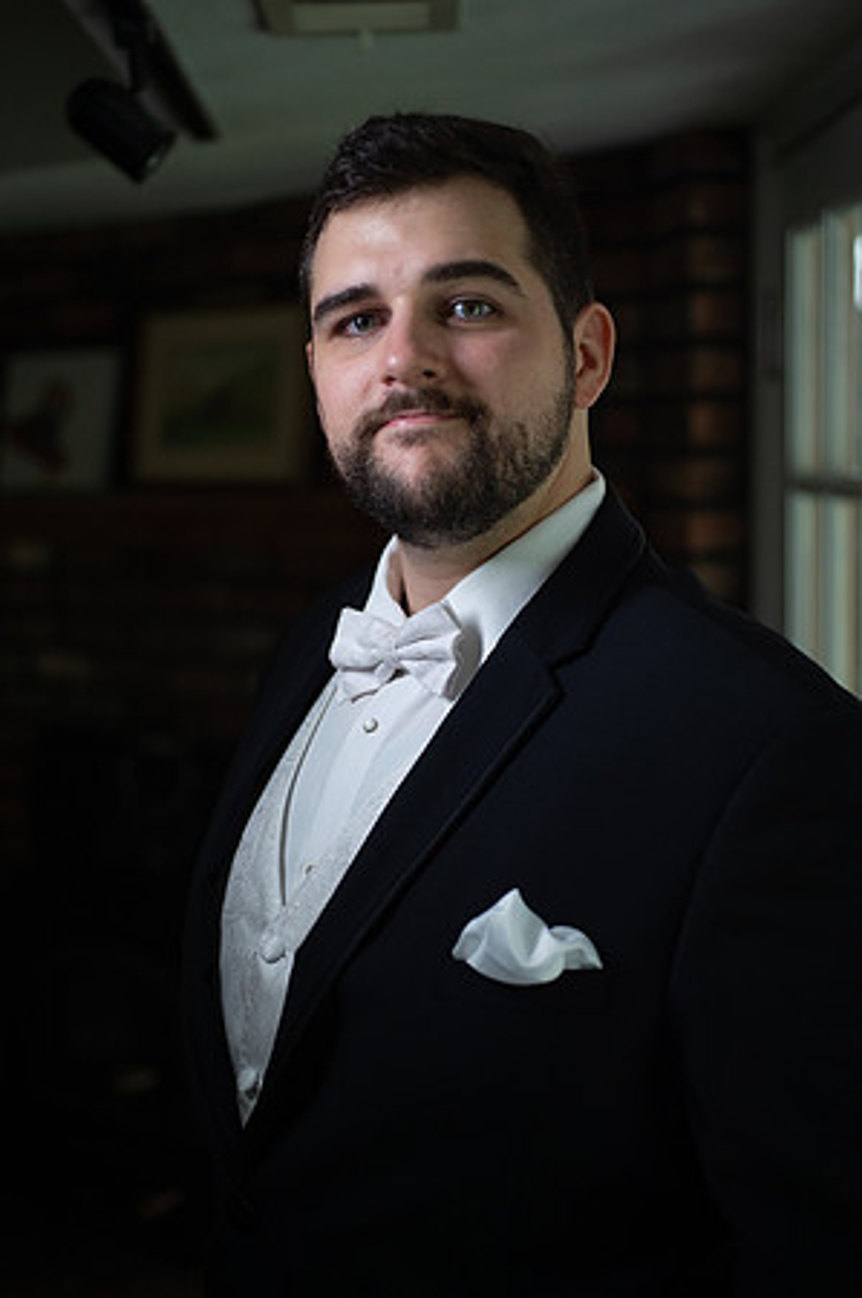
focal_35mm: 60
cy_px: 649
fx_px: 2160
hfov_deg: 22.6
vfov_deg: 33.4
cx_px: 431
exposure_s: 1/400
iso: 1000
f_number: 2.8
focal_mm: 60
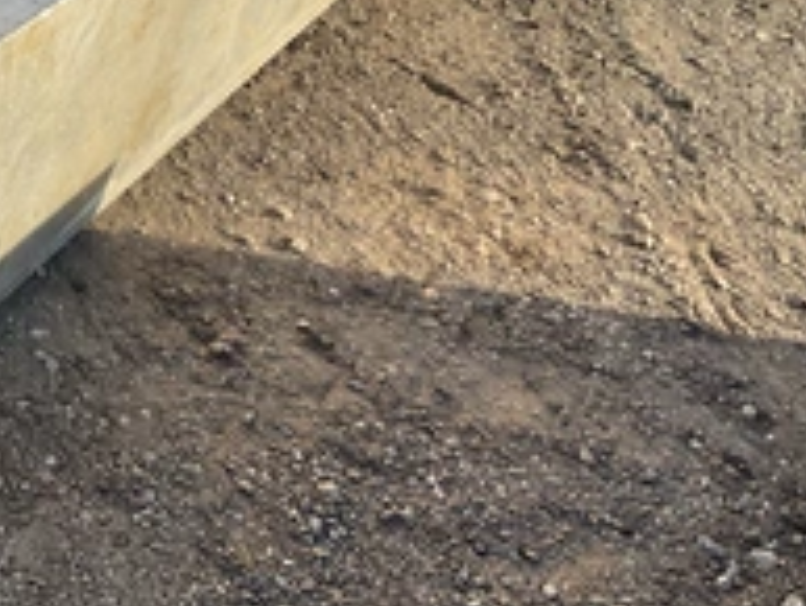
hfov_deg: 30.2
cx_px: 21
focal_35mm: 60
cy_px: 38
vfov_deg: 23.7
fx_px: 1398
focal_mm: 3
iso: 25
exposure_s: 1/642
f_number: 1.8
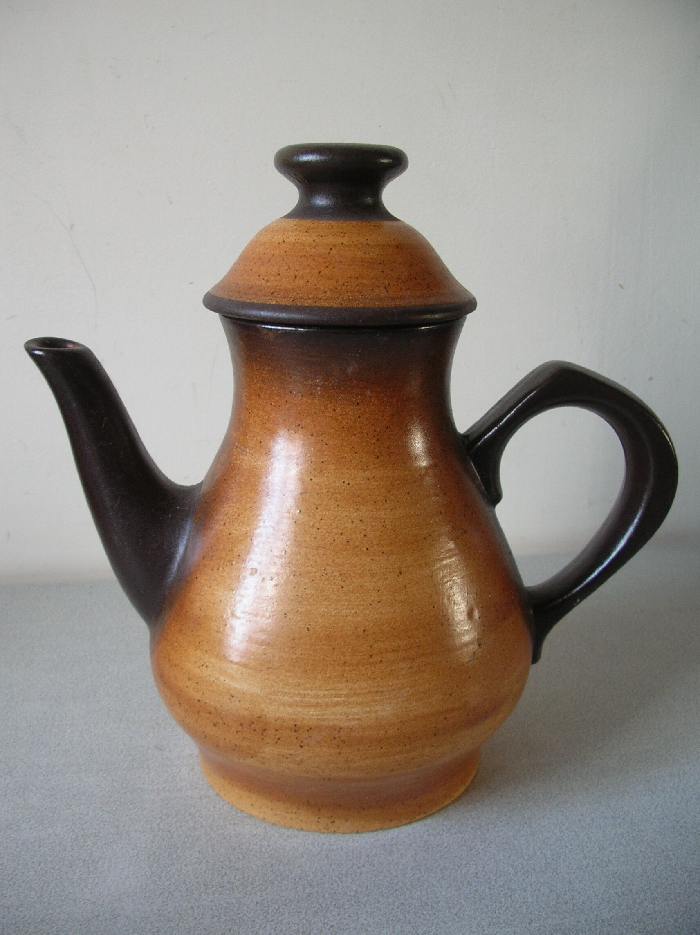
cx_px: 350
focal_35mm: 35
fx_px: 945
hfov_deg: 40.6
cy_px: 468
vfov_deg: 52.7
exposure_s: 1/11.1
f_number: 2.8
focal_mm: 5.8
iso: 50
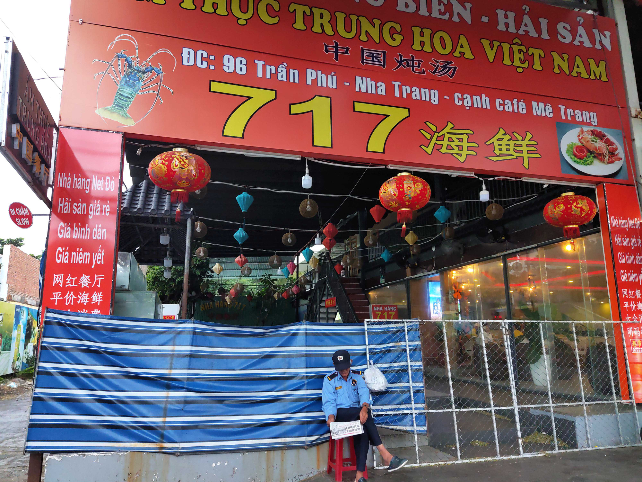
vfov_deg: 54.9
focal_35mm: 25
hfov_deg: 69.4
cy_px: 241
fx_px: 464
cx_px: 321
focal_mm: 4.71
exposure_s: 1/100
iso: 145
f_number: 1.7
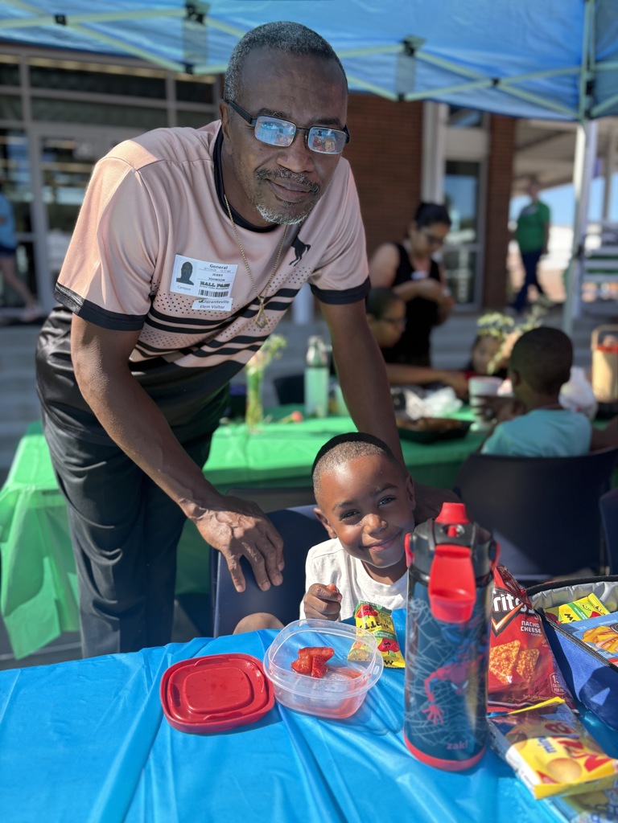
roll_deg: -1.8
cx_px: 309
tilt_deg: -8.4
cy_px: 412
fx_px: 619
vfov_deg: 67.3
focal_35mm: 26
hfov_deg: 53.1
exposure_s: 1/907
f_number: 1.6
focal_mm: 5.96
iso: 64
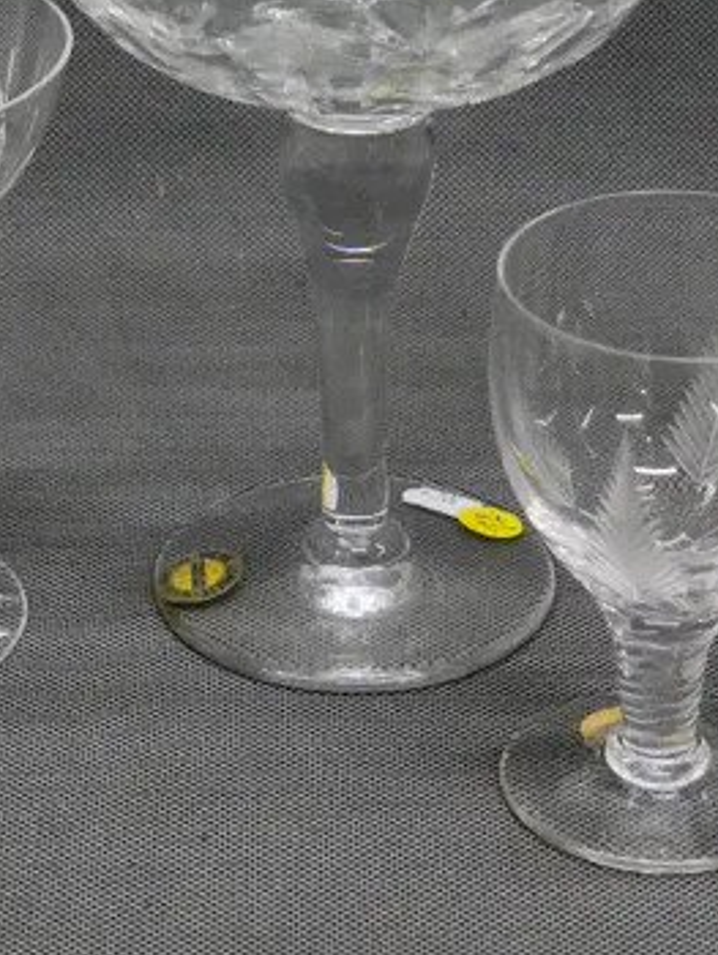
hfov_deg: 12.7
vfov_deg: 16.7
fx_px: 3232
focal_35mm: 117
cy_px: 180
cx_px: 278
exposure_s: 1/400
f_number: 4.1
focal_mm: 20
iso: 3200
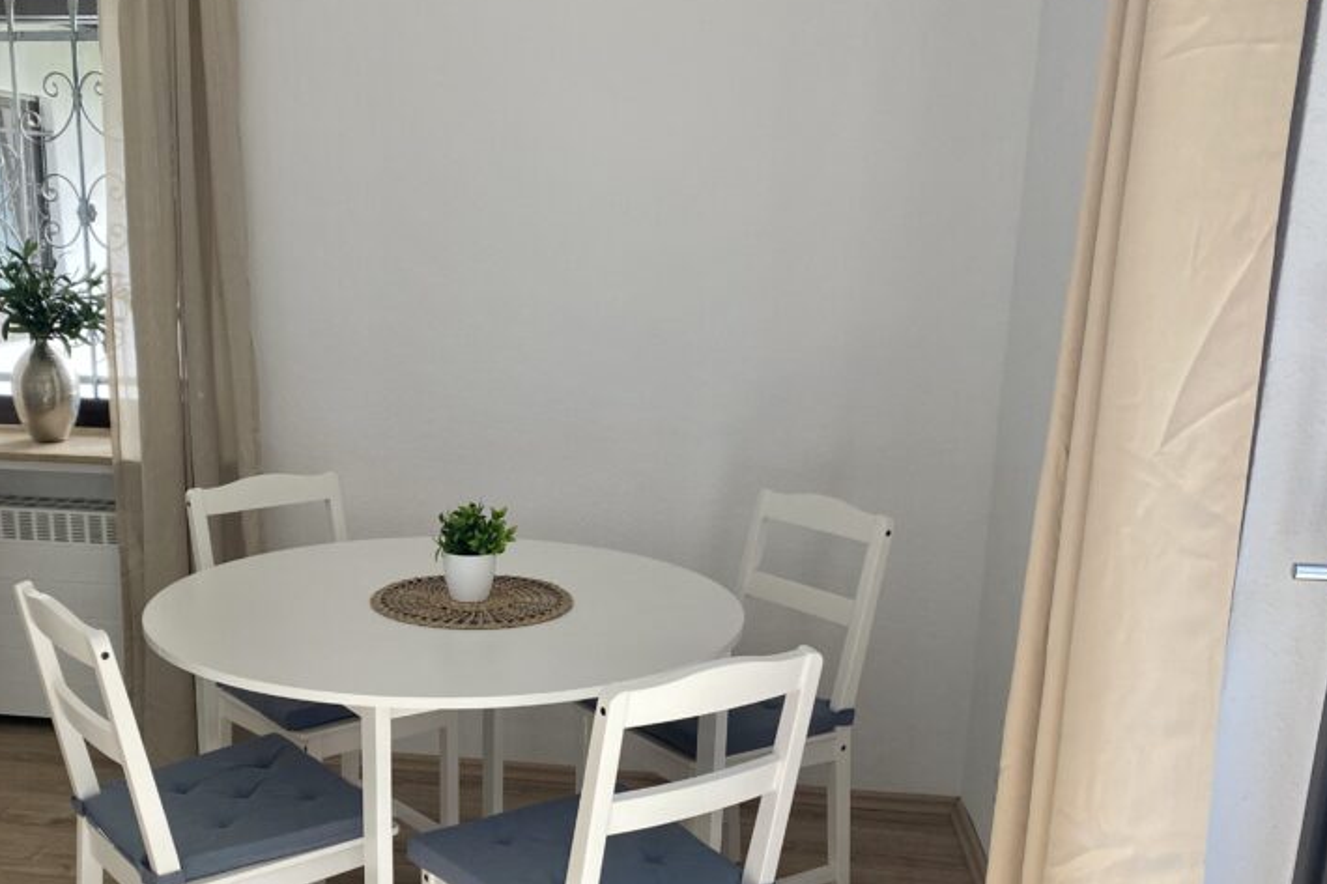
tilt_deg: -17.2
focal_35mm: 39
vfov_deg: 33.7
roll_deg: -0.1
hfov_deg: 49.0
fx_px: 1437
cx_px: 488
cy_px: 630
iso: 125
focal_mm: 4.25
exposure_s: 1/105
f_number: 1.8
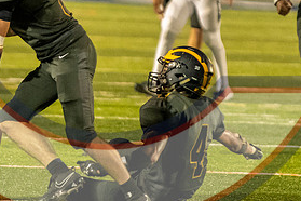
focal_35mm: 845
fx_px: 7065
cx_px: 42
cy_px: 46
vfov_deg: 1.6
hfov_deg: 2.4
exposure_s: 1/1250
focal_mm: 200
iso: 10000
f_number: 2.8
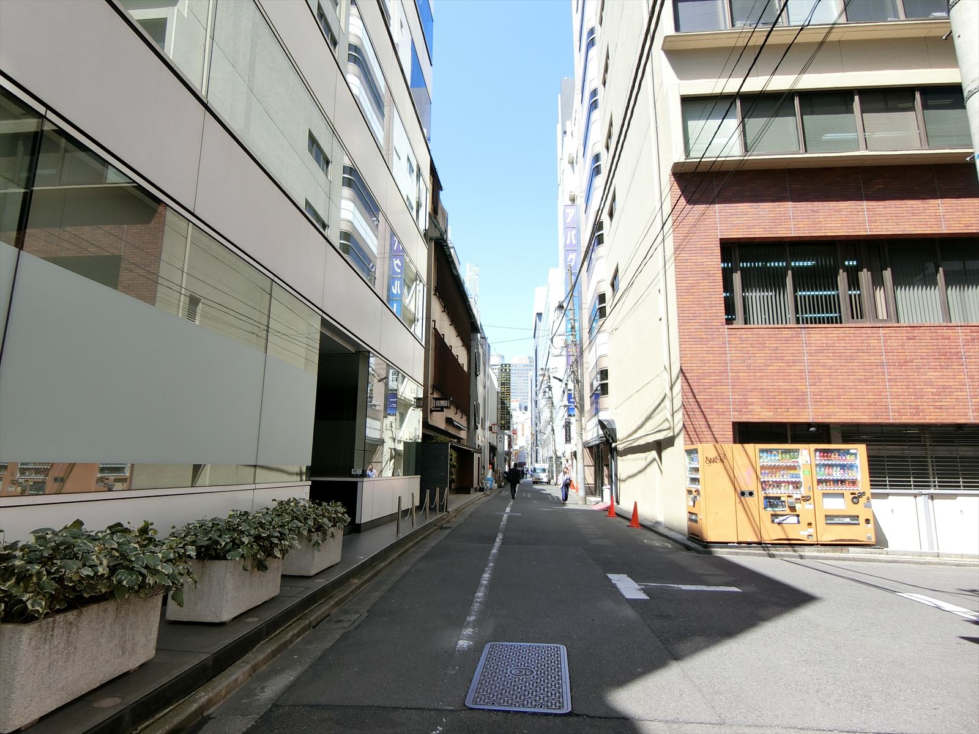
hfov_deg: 84.7
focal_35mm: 19
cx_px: 490
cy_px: 367
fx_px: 537
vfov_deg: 68.7
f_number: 2.7
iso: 80
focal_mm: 4.06
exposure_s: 1/500
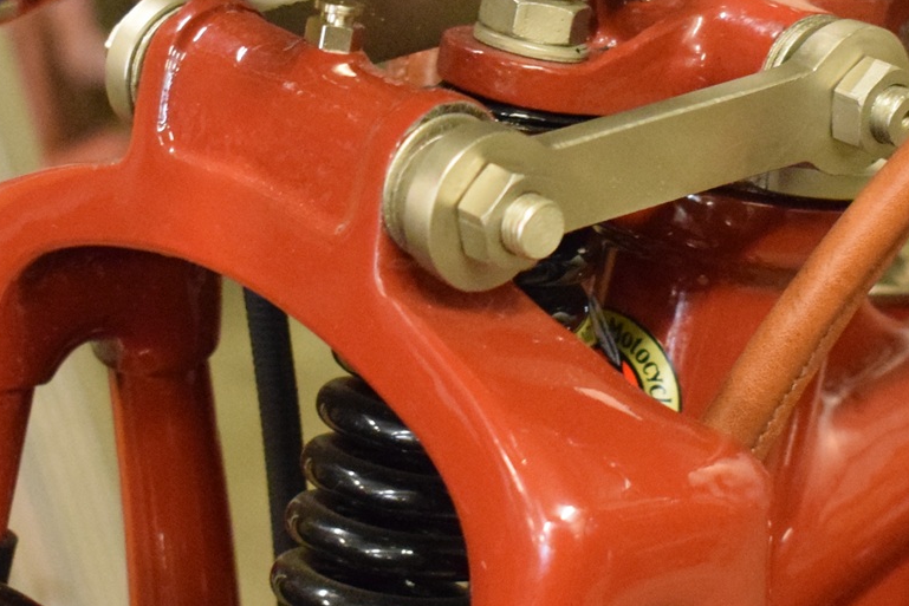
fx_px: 3763
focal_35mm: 149
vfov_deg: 9.2
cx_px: 661
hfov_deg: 13.7
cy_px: 123
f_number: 5
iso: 5000
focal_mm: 34
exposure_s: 1/60
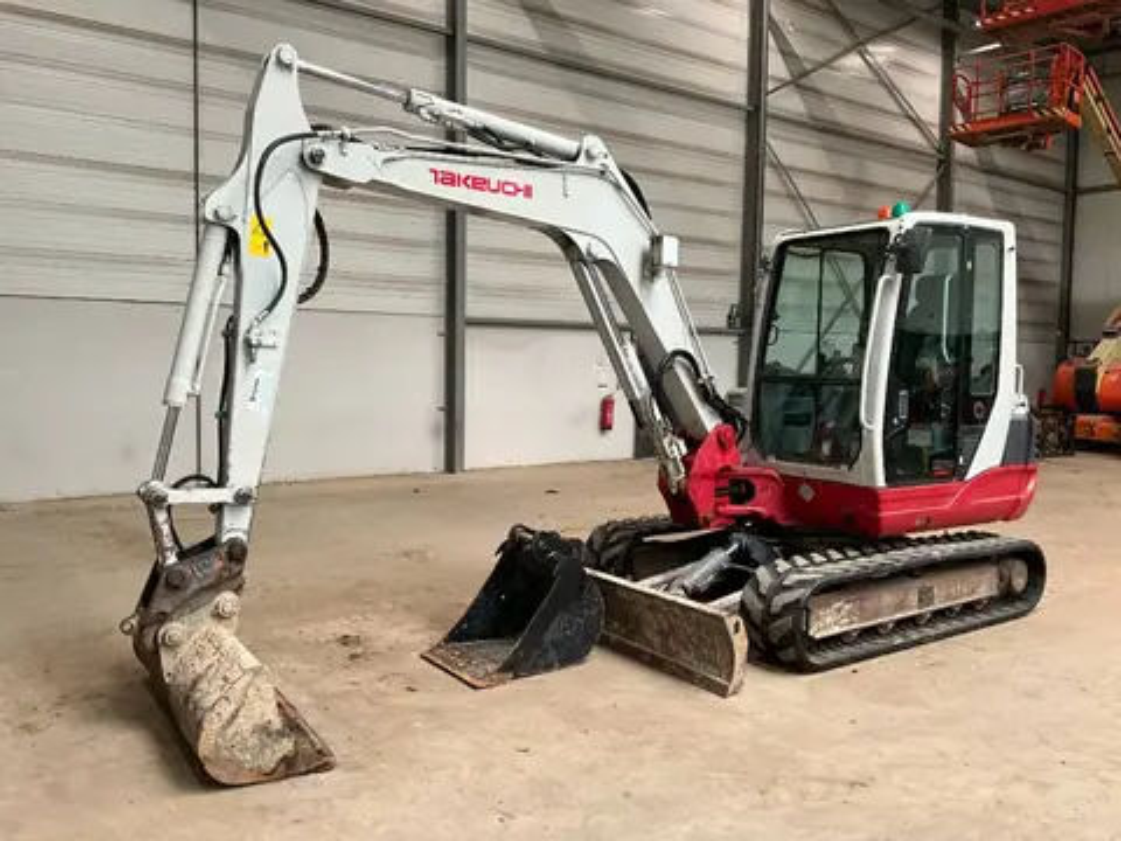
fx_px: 939
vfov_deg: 48.2
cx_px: 560
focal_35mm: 29
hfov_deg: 61.7
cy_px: 420
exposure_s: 1/74
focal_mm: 3
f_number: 1.8
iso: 64
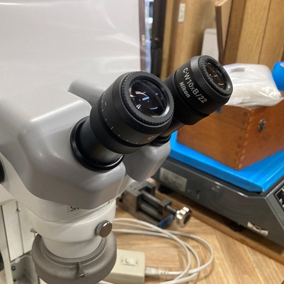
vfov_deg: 48.4
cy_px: 145
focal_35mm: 34
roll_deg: -0.3
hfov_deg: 47.8
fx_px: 316
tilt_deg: -23.4
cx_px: 101
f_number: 1.8
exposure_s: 1/60
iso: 80
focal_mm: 3.99
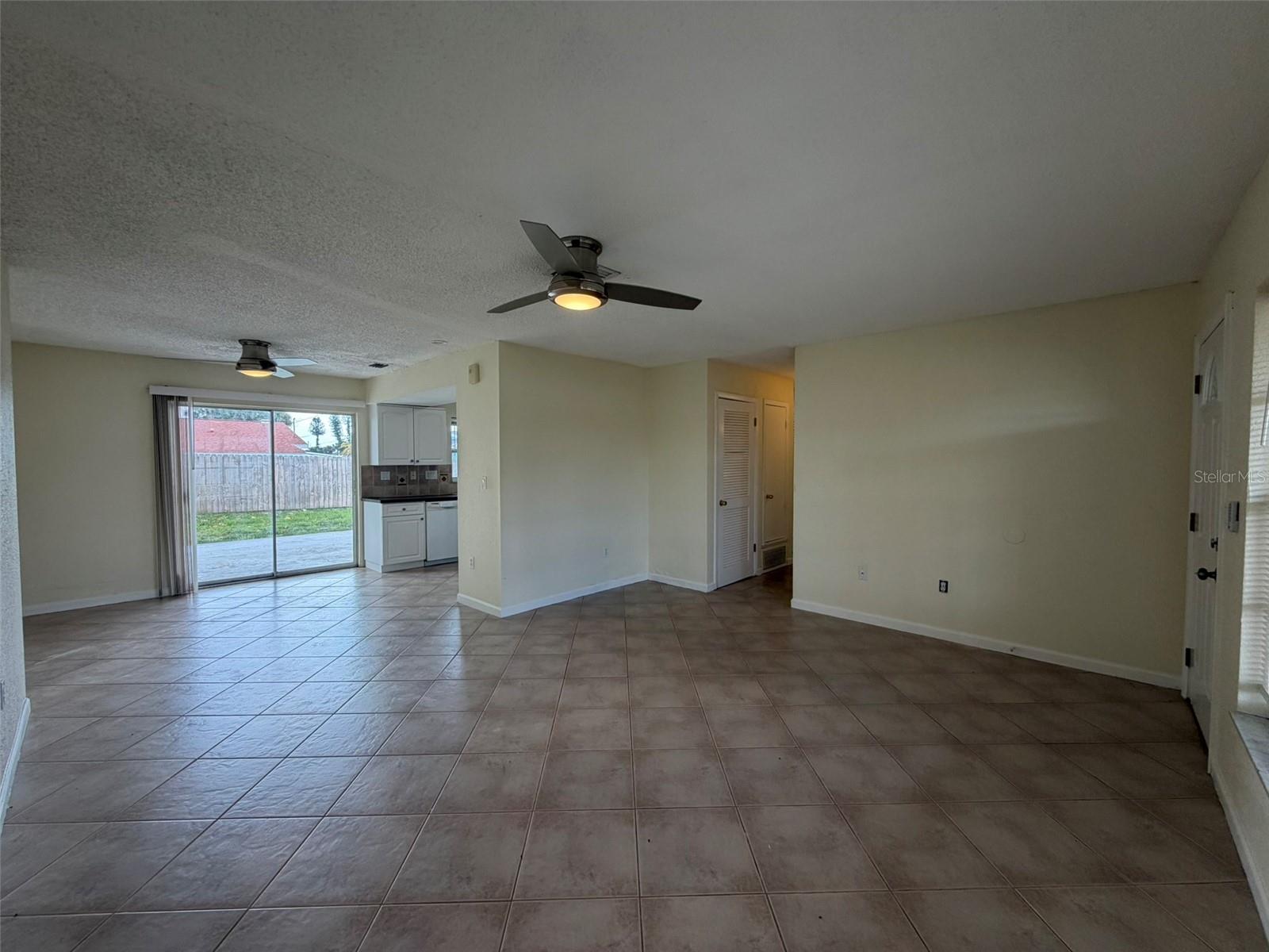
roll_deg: +0.5
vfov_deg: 85.7
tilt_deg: -2.4
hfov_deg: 102.1
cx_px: 634
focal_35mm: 14
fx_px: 513
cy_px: 476
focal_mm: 2.22
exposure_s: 1/120
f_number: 2.2
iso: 100
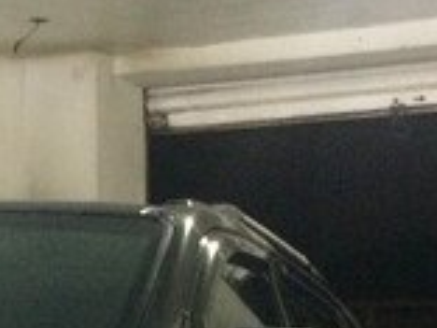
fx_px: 1553
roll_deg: +0.6
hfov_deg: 15.9
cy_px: 551
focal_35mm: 123
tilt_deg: -8.9
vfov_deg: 11.4
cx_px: 67
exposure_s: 1/17
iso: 400
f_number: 2.2
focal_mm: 4.15
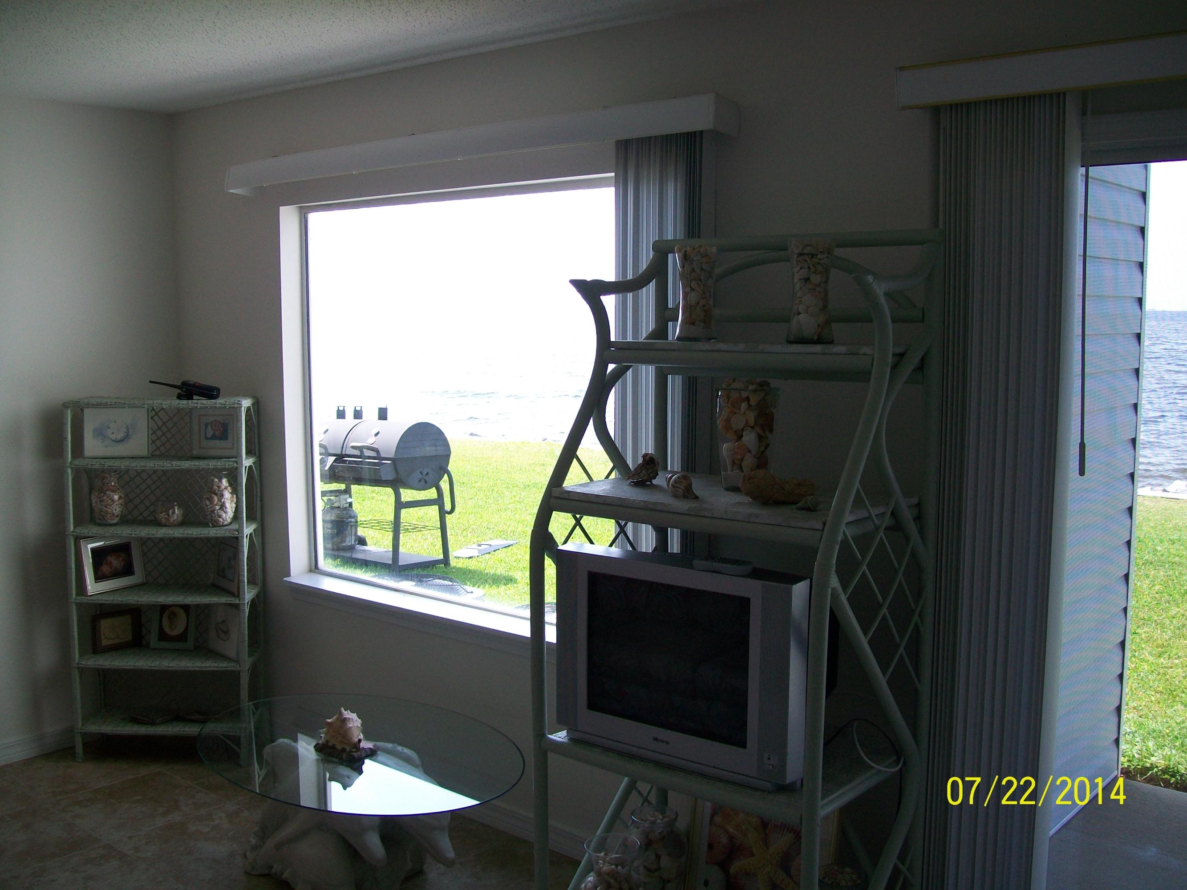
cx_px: 594
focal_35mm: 34
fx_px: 1166
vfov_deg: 41.8
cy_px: 445
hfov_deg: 54.0
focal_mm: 6.1
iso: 64
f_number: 2.7
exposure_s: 1/250
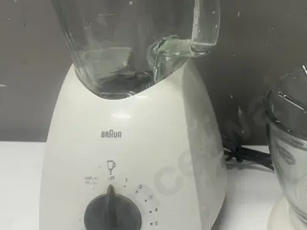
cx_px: 314
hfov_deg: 29.4
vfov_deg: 23.9
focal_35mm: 61
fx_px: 541
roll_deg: -1.1
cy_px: 71
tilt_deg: -20.2
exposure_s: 1/100
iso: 80
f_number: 1.78
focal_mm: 6.86
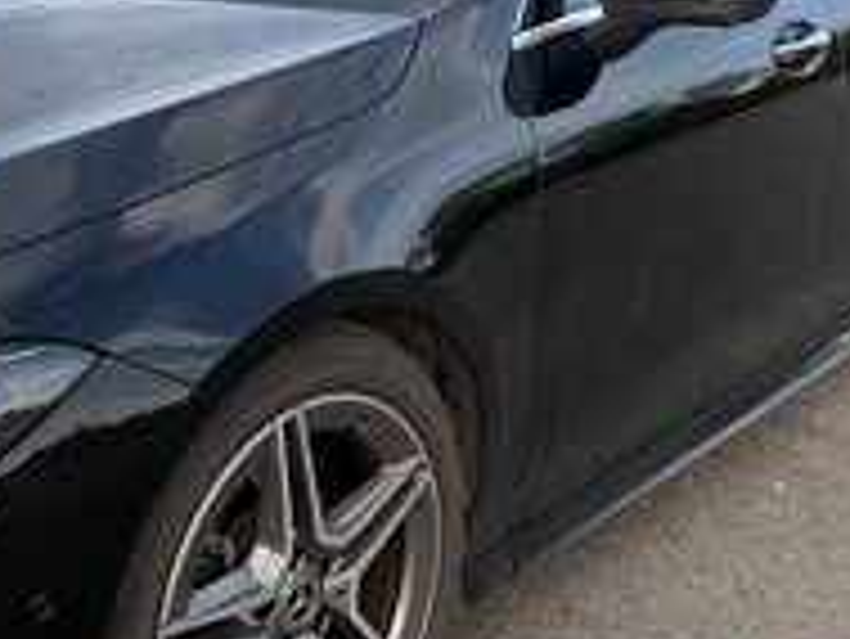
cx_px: 99
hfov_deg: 30.0
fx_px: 1523
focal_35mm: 62
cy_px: 225
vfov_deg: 23.6
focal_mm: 6.93
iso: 64
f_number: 1.8
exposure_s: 1/1041
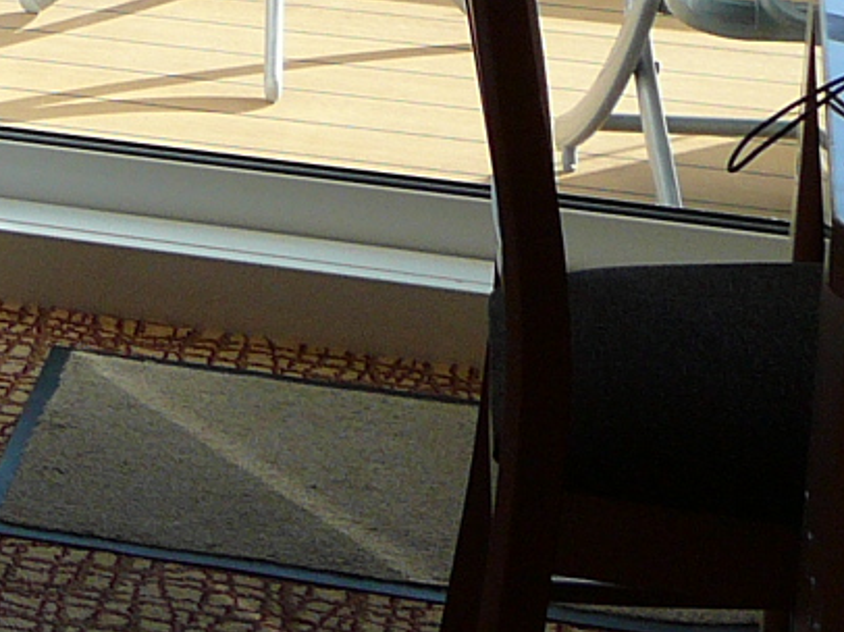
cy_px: -380
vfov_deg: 10.3
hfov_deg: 13.1
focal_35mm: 138
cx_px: -630
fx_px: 3363
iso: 80
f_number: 2.8
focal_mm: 5.2
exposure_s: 1/250
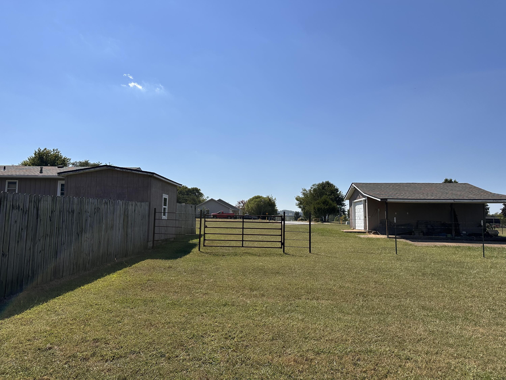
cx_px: 253
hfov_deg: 71.6
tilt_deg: +5.0
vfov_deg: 56.8
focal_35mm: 24
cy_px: 190
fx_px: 351
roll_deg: -0.2
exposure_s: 1/8929
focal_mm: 6.86
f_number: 1.78
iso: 80
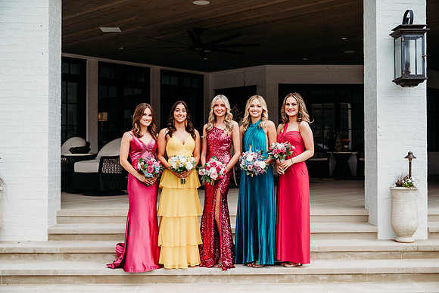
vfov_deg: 28.6
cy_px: 146
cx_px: 222
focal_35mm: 47
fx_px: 574
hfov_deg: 41.9
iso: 250
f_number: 4
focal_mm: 46
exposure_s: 1/320
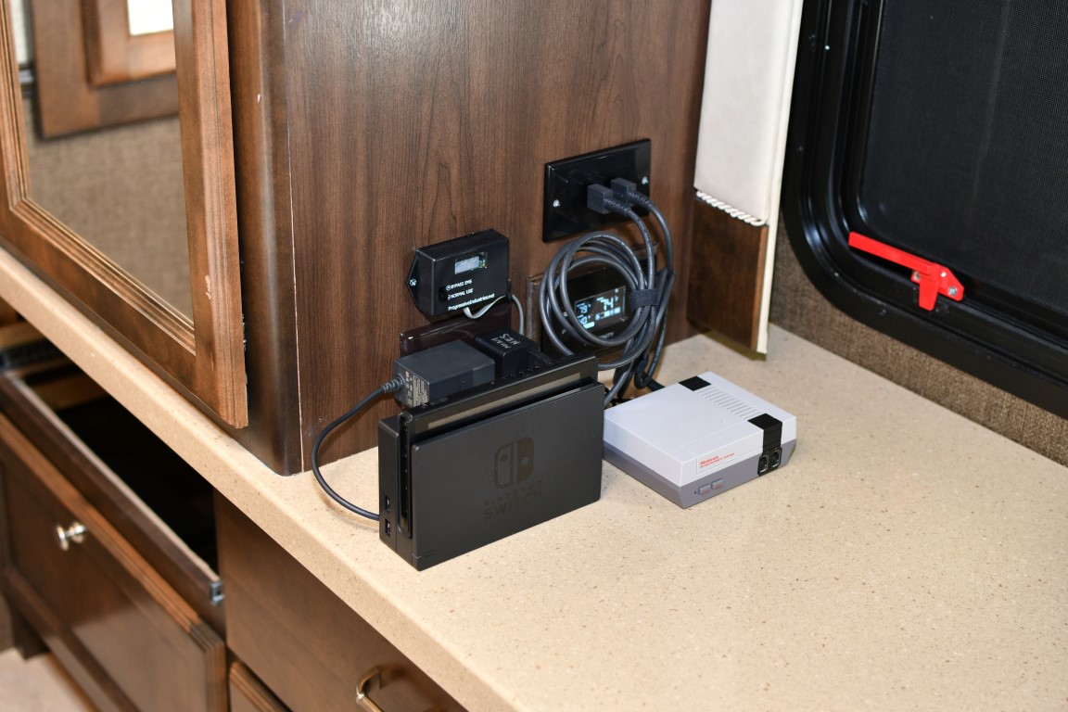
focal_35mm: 52
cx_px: 534
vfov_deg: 25.8
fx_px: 1557
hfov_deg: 37.9
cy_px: 356
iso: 250
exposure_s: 1/60
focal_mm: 35
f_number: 3.2
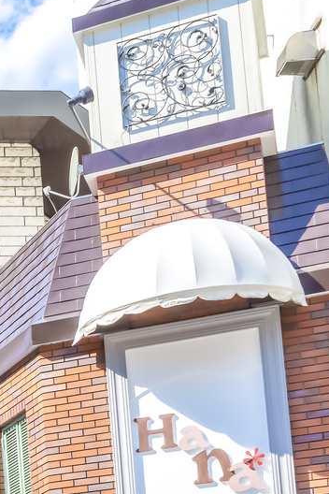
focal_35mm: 91
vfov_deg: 21.3
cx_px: -518
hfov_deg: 11.6
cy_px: 535
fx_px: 1247
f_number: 6.3
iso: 100
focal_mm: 24
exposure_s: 1/160
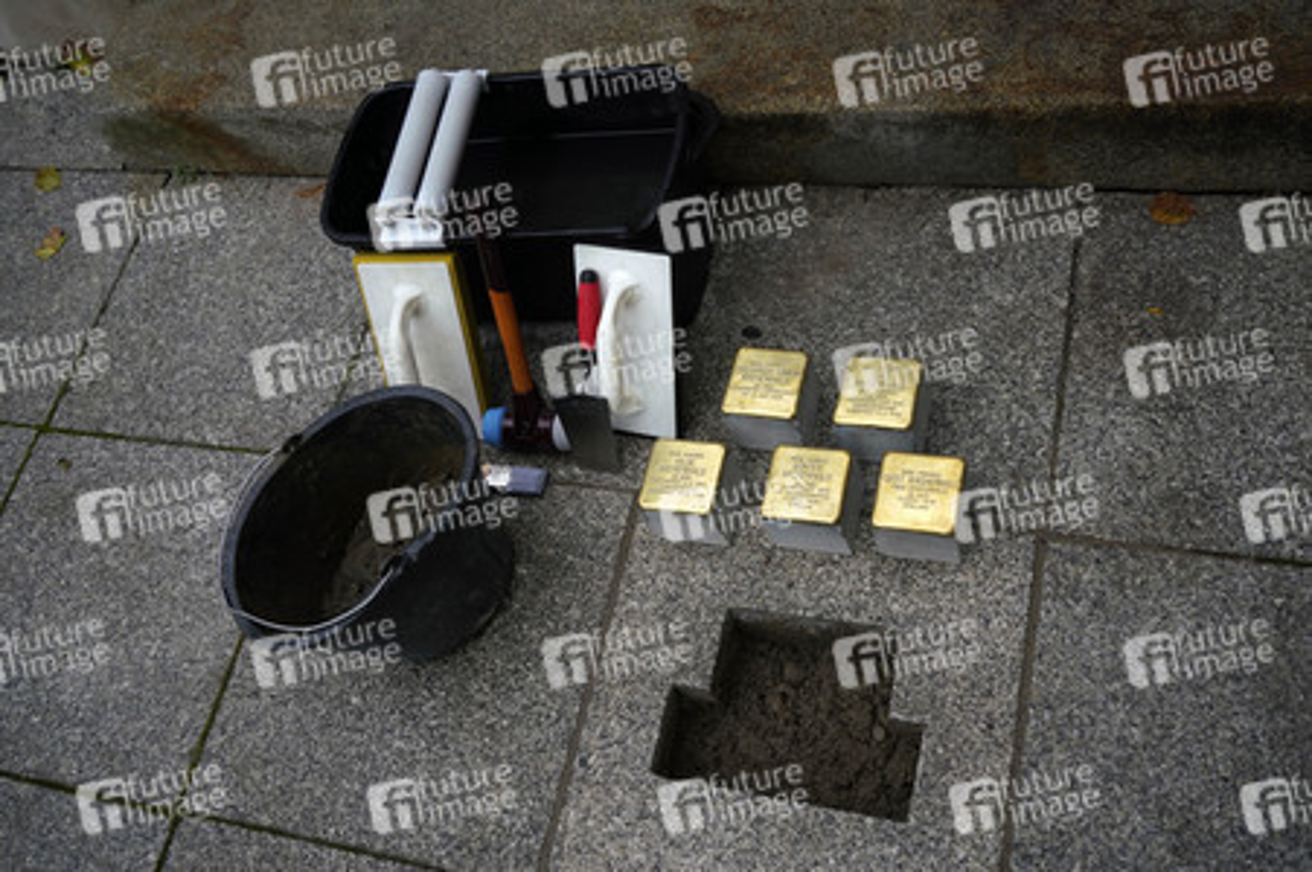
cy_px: 436
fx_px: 1165
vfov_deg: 41.1
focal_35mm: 32
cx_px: 656
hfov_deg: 58.8
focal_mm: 32
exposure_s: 1/500
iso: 640
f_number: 5.6
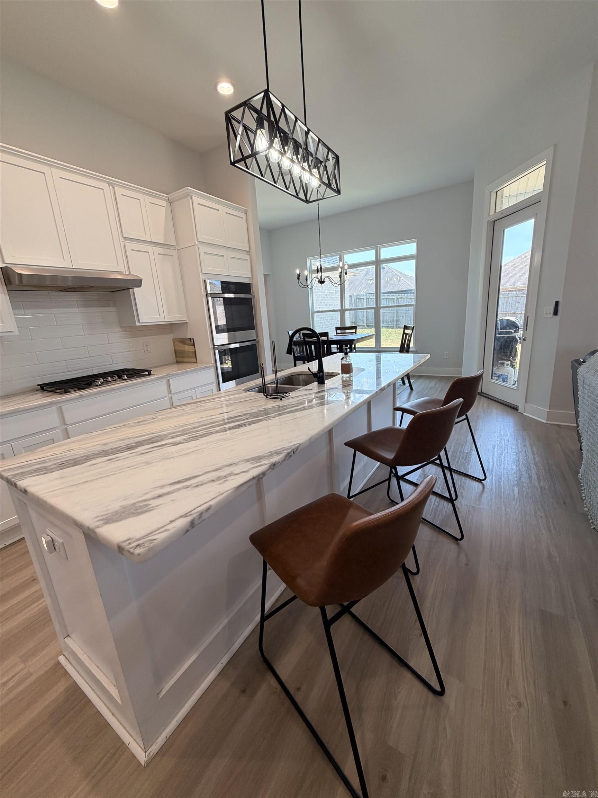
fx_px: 322
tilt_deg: -13.3
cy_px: 399
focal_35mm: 14
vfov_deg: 102.1
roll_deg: +4.6
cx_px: 299
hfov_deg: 85.7
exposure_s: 1/120
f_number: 2.2
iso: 100
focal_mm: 2.22
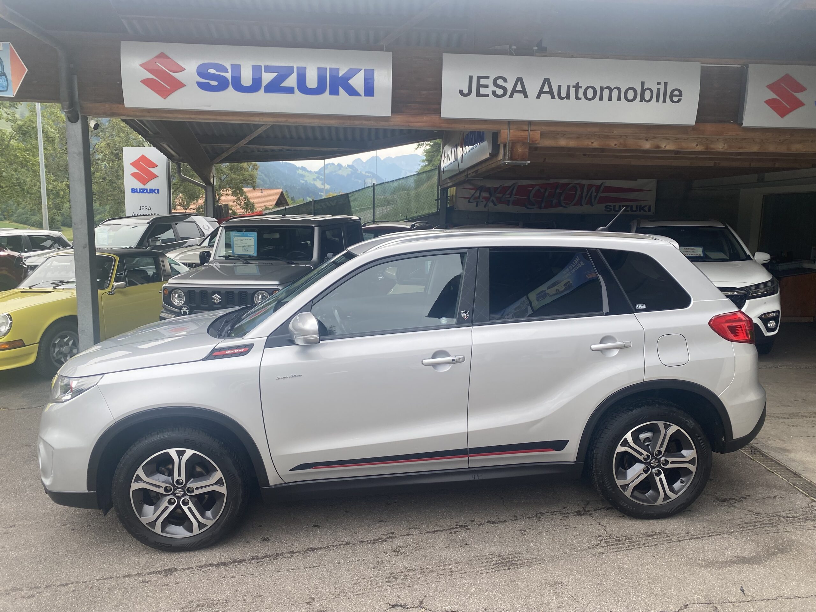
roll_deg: -1.2
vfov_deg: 53.1
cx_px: 408
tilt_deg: -9.6
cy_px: 306
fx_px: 613
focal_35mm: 26
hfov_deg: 67.3
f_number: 1.8
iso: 32
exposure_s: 1/816
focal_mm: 4.25
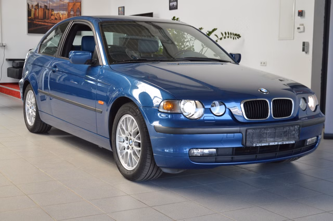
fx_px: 485
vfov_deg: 25.7
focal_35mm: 52
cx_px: 166
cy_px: 110
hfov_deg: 37.9
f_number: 5
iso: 400
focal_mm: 35
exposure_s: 1/100
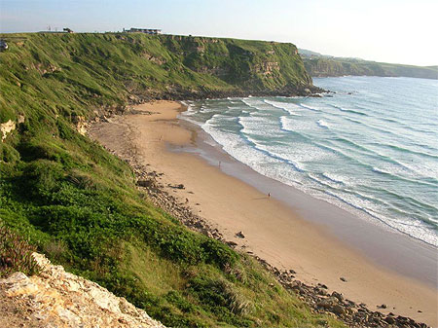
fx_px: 443
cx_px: 219
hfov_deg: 52.7
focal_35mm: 35
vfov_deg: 40.7
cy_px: 164
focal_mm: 5.8
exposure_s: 1/147
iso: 50
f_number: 5.6
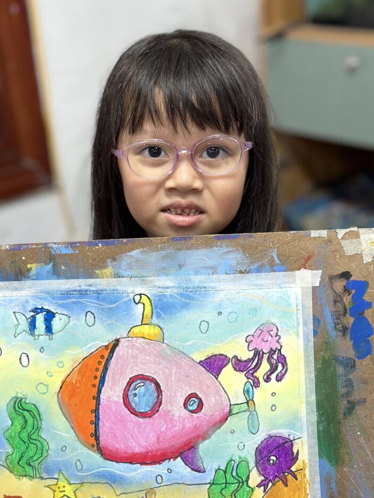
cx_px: 168
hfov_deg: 21.6
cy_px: 236
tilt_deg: -20.7
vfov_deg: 28.6
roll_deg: +4.7
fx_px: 979
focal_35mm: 68
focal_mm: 6.86
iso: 125
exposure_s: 1/100
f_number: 1.78
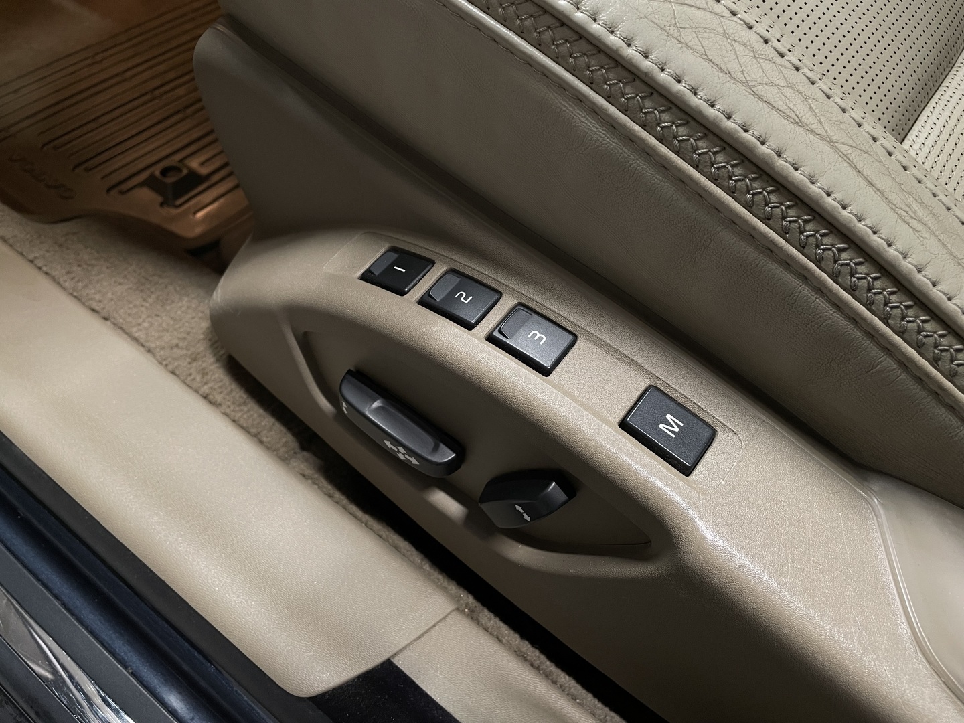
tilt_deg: -54.7
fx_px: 724
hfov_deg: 67.3
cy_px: 362
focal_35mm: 26
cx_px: 482
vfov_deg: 53.1
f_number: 1.6
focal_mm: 4.2
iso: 125
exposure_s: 1/50
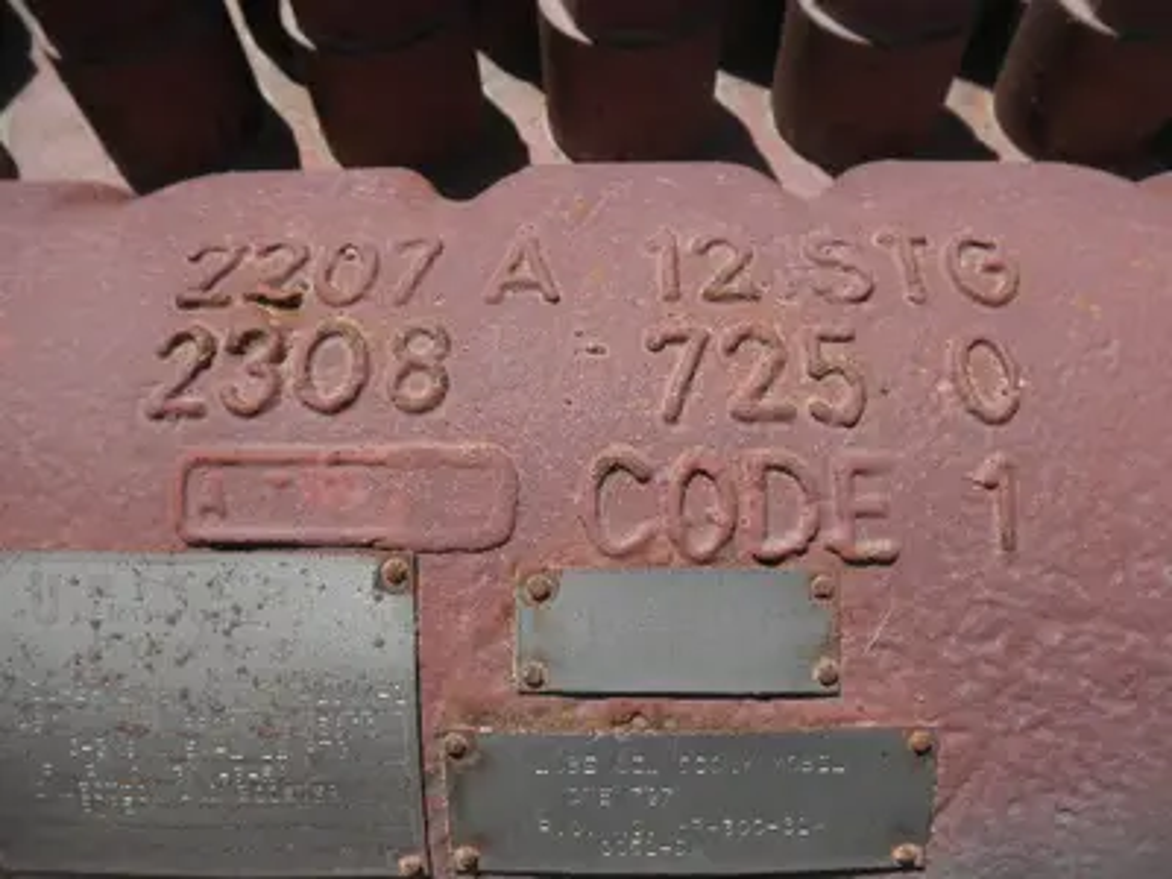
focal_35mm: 28
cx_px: 586
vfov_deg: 49.7
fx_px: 948
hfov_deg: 63.4
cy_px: 440
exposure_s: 1/160
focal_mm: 5
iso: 64
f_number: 8.5
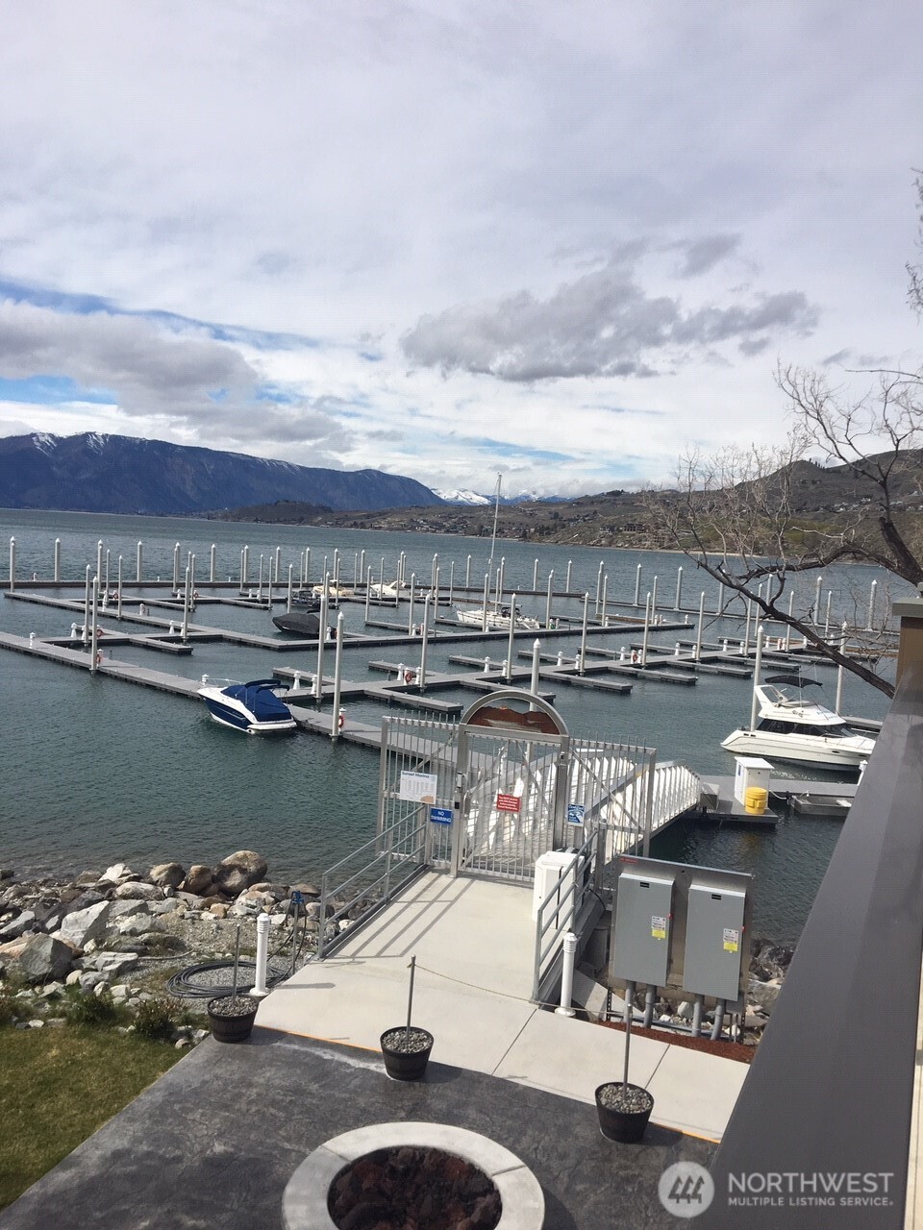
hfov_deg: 48.2
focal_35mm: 29
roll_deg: -3.3
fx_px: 1031
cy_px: 615
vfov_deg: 61.7
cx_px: 462
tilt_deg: -4.6
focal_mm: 4.15
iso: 25
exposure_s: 1/2849
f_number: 2.2
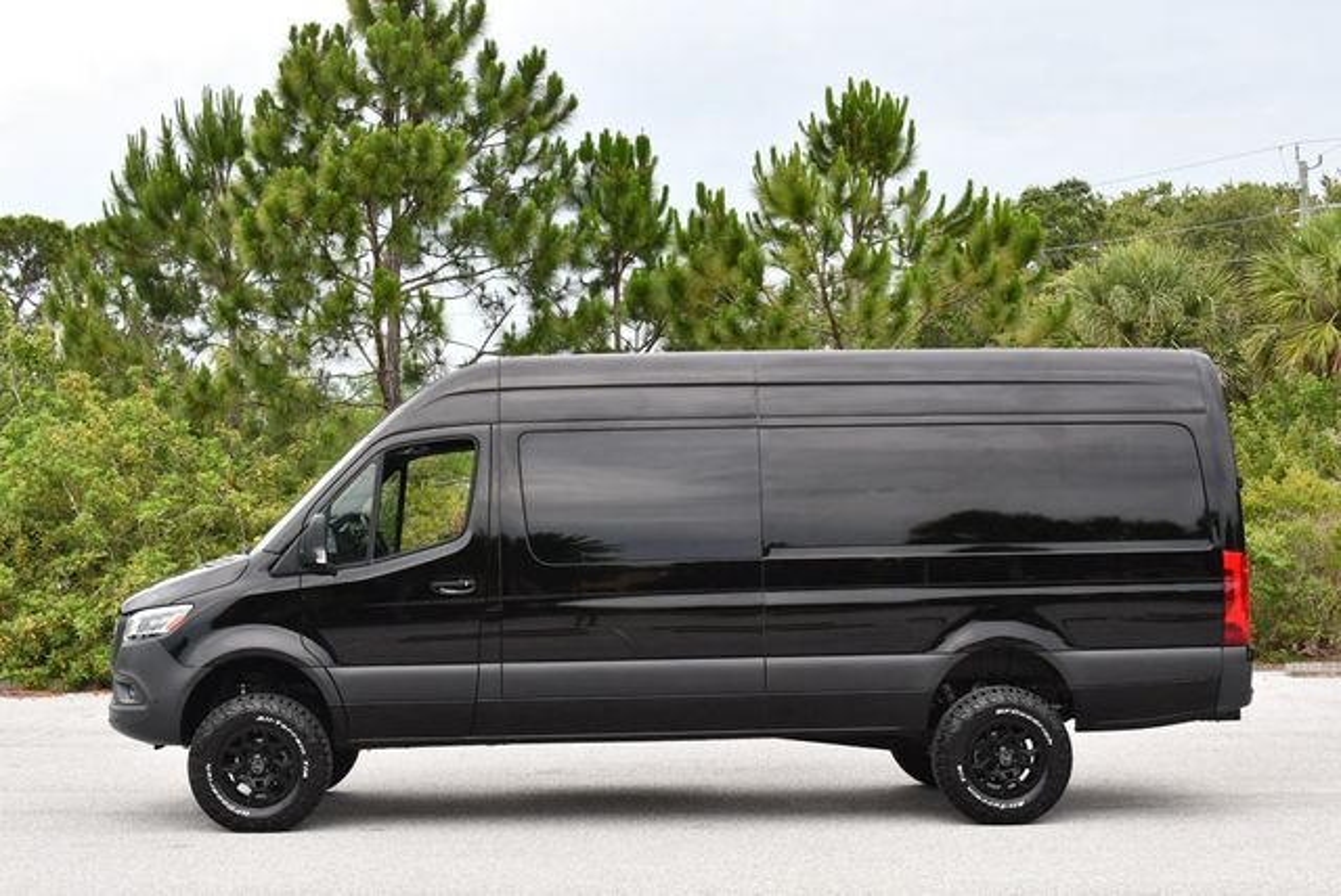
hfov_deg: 35.6
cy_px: 448
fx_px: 2088
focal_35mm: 56
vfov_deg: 24.2
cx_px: 670
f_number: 5.6
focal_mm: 28
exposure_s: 1/250
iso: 400
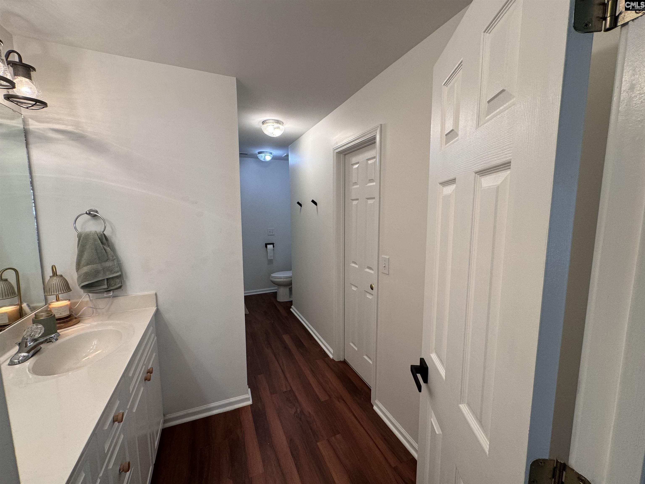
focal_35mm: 14
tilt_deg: -7.8
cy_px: 242
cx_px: 322
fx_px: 261
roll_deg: +0.3
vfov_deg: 85.7
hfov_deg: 102.1
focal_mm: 2.22
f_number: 2.2
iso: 125
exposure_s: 1/120
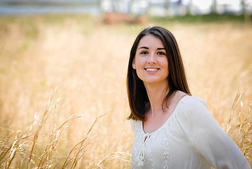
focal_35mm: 330
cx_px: 126
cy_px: 84
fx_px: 2312
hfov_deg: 6.2
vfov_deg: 4.2
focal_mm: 220
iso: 250
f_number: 8
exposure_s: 1/250
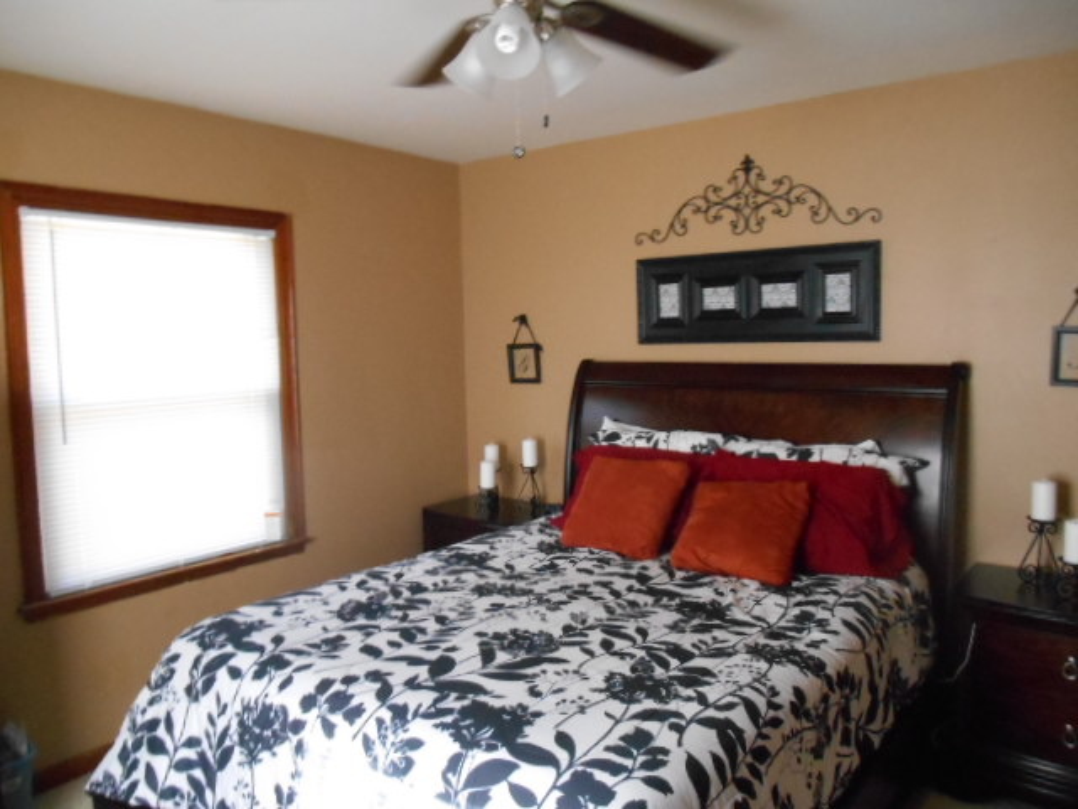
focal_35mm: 26
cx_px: 539
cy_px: 404
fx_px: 810
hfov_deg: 67.3
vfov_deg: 53.1
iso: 800
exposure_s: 1/100
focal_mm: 4.7
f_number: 3.4
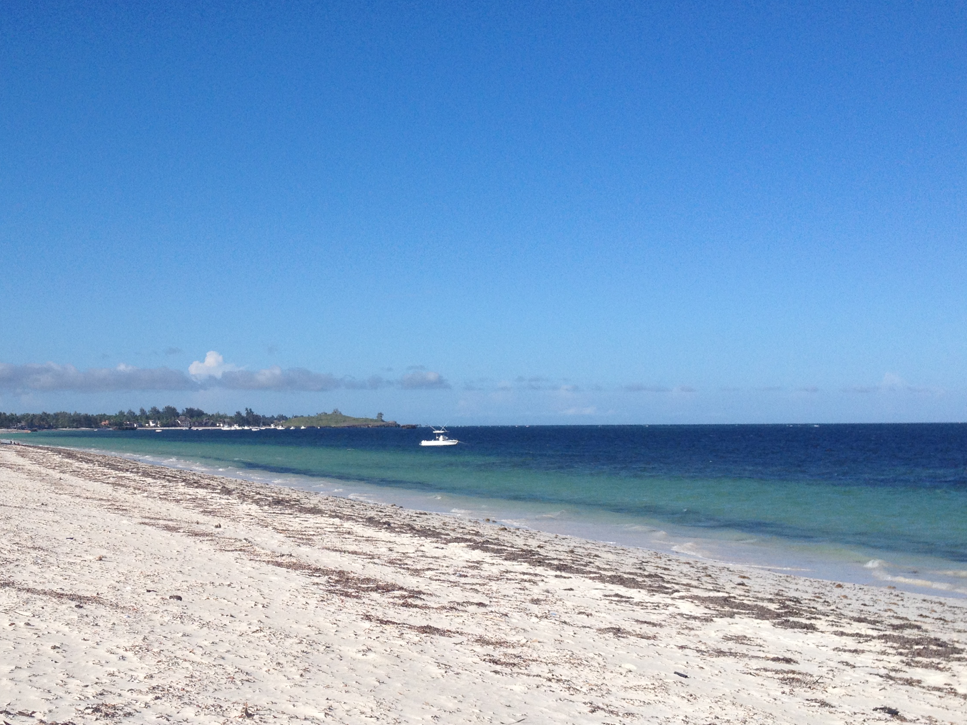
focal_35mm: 51
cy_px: 400
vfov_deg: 28.5
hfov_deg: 37.1
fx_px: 1425
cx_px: 316
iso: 50
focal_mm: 4.28
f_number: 2.4
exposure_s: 1/3067
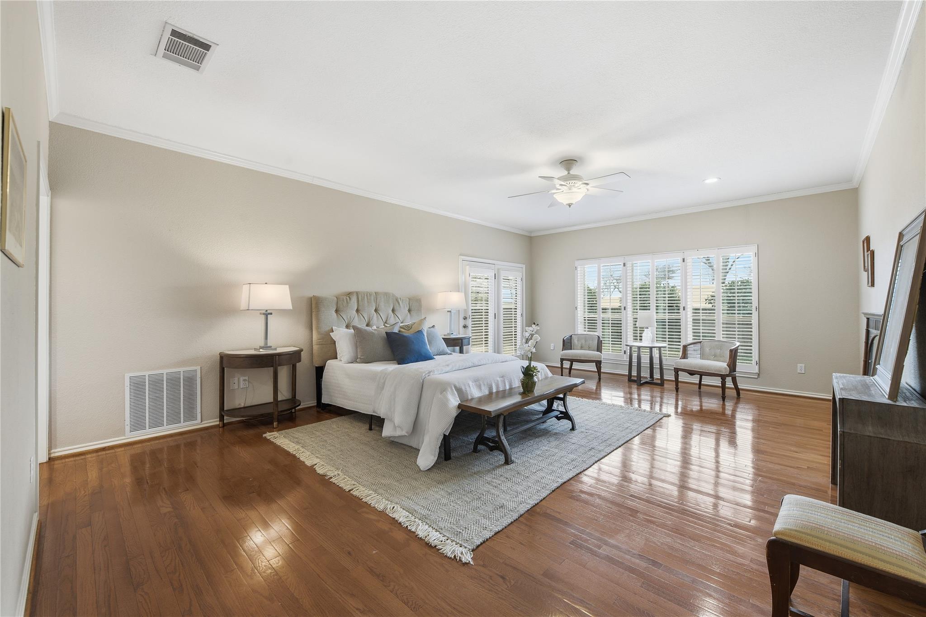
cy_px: 308
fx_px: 360
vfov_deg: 81.2
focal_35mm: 14
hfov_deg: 104.3
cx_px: 463
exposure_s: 1/40
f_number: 9
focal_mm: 14
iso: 100
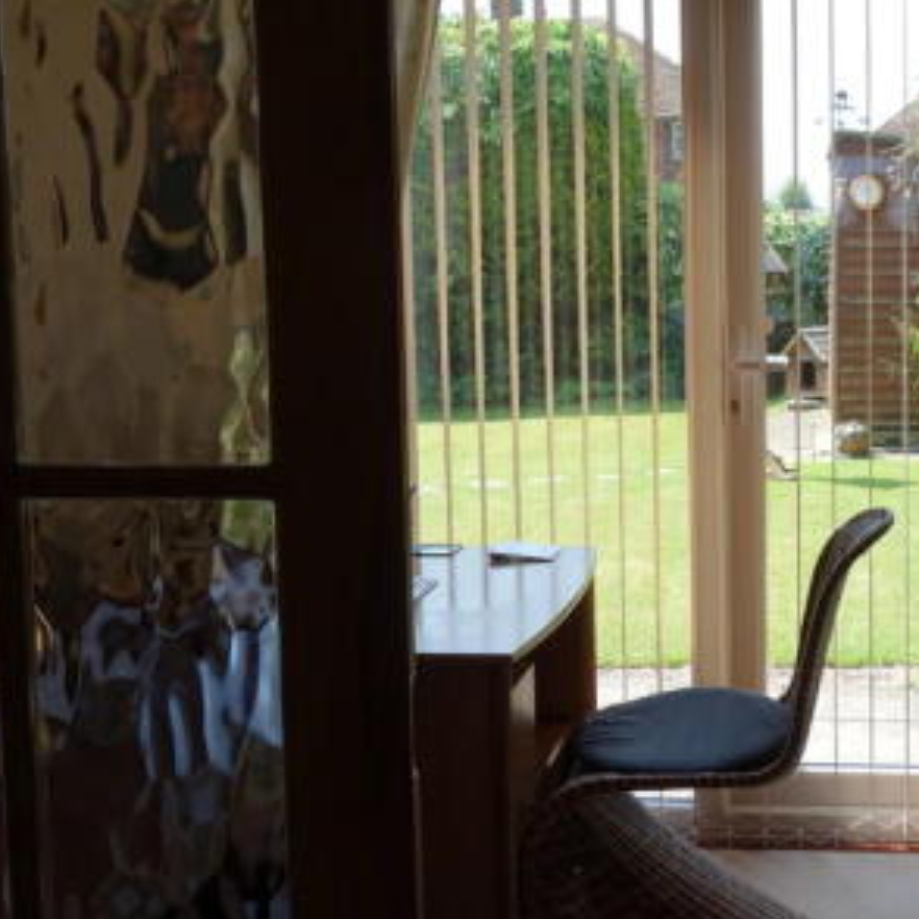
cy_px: 408
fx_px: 1592
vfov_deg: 32.2
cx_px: 683
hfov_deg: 31.7
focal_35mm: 53
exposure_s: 1/125
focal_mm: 10.4
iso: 125
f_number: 5.6
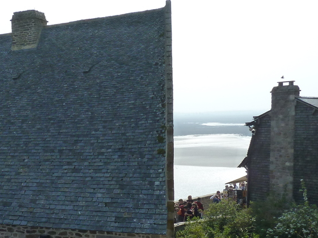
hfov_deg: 33.7
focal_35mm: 54
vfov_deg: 26.6
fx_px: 496
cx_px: 33
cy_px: 185
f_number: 5
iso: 125
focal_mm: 4.1
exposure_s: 1/500
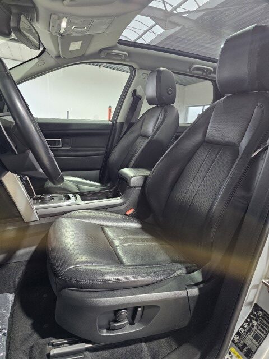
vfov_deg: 73.9
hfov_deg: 58.9
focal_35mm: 23
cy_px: 180
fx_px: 238
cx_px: 134
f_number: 1.7
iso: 800
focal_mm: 6.3
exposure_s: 1/120
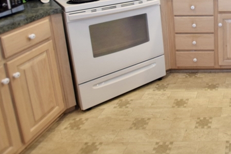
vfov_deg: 34.3
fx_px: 218
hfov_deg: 43.3
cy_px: -10
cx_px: 255
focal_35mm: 34
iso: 640
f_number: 4
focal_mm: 10
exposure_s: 1/60
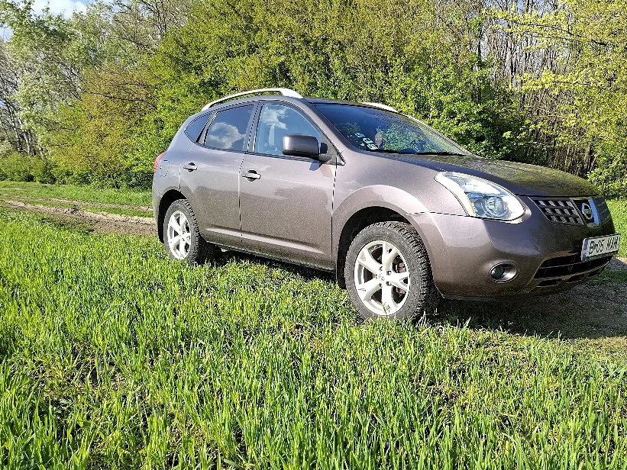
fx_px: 507
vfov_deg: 49.6
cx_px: 371
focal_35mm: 28
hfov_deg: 63.0
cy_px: 269
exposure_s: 1/769
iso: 50
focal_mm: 5.54
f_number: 1.8
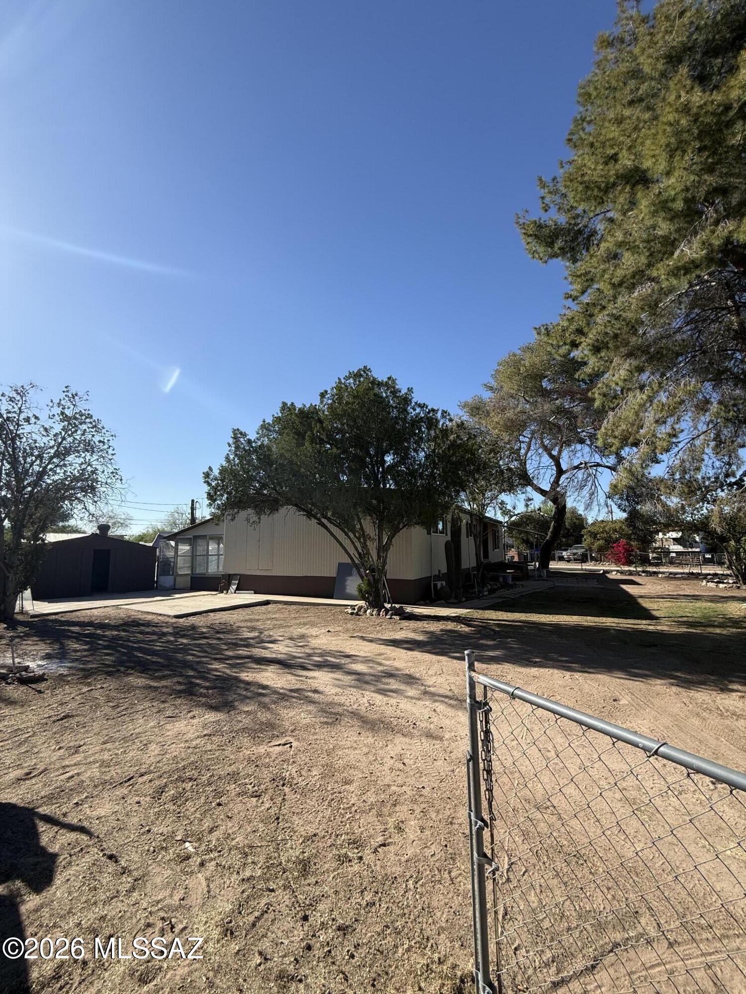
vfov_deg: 102.1
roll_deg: +1.2
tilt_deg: +9.7
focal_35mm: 14
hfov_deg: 85.7
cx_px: 373
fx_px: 402
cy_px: 497
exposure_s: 1/1235
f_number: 2.2
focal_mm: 2.22
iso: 50
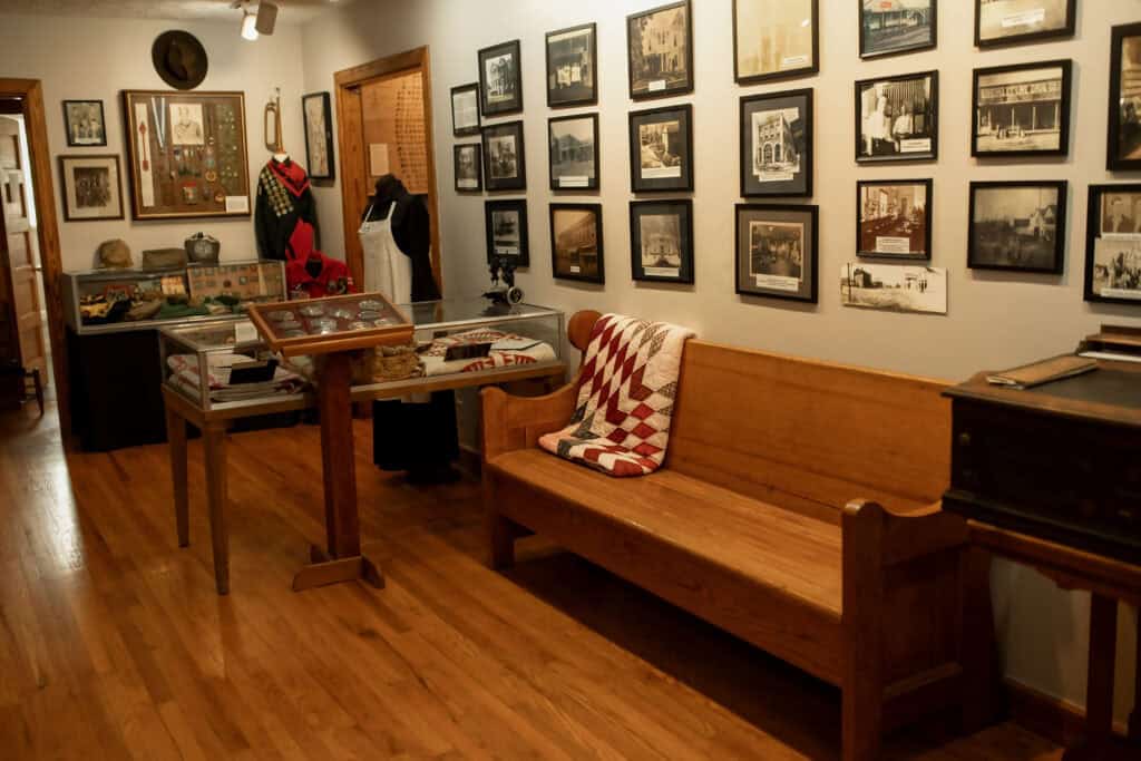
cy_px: 380
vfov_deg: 37.9
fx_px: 1109
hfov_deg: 54.4
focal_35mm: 35
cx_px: 570
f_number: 2.5
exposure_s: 1/200
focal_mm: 35
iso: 640
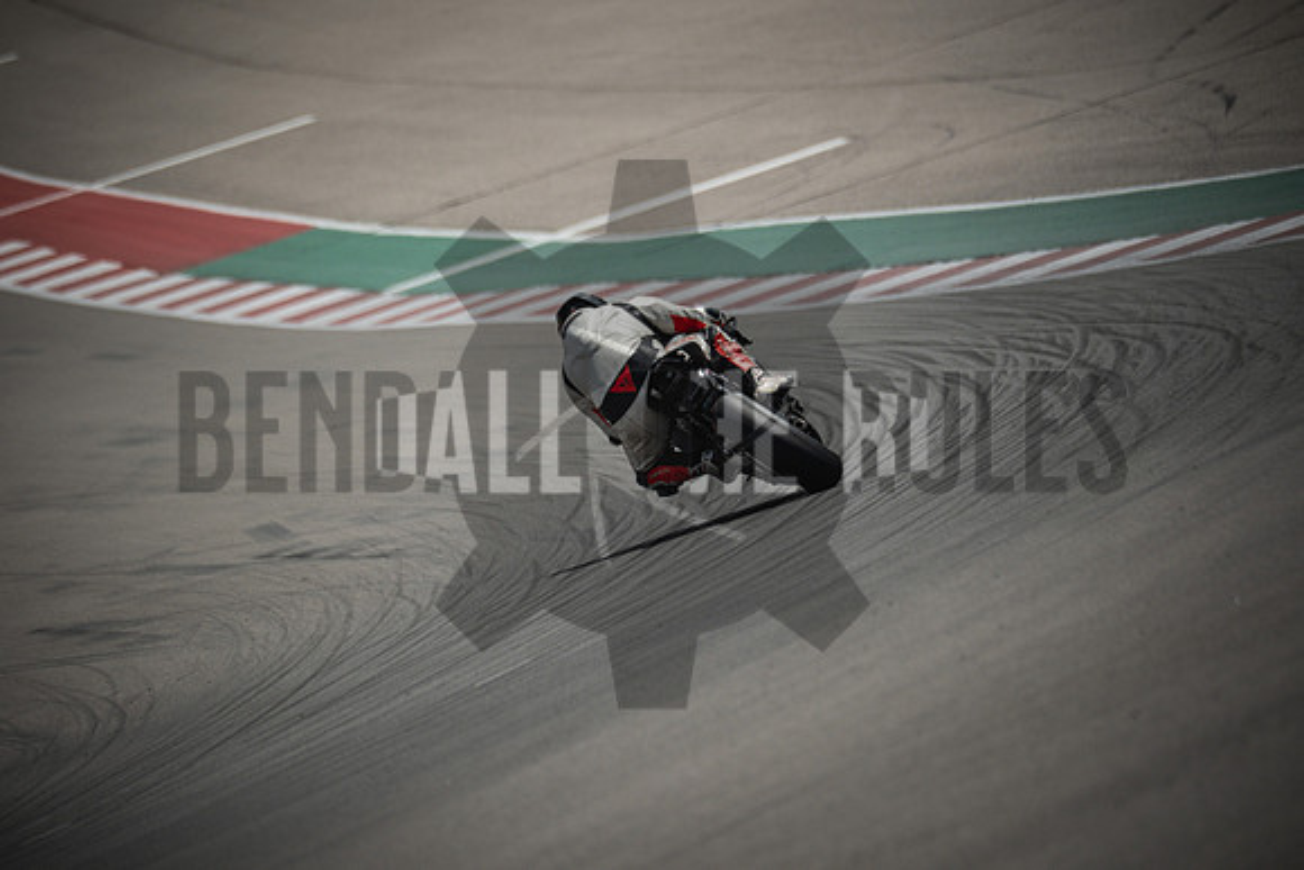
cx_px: 652
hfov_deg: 4.6
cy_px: 435
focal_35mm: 452
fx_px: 16376
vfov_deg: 3.0
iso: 400
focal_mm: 301.1
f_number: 5.2
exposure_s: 1/3200
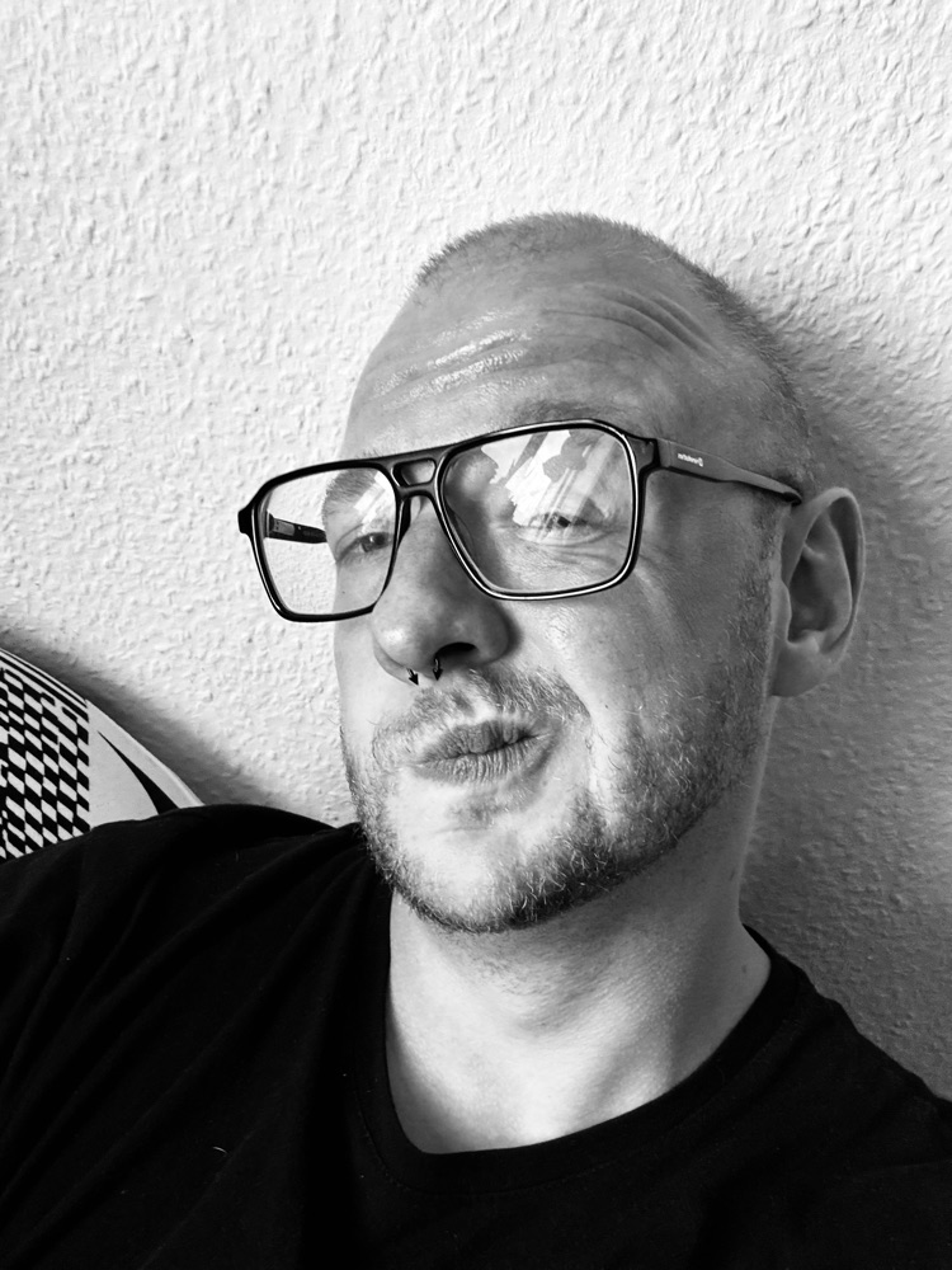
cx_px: 476
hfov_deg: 46.8
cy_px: 635
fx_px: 1100
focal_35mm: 30
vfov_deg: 60.0
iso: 125
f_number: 1.9
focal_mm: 2.69
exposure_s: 1/60
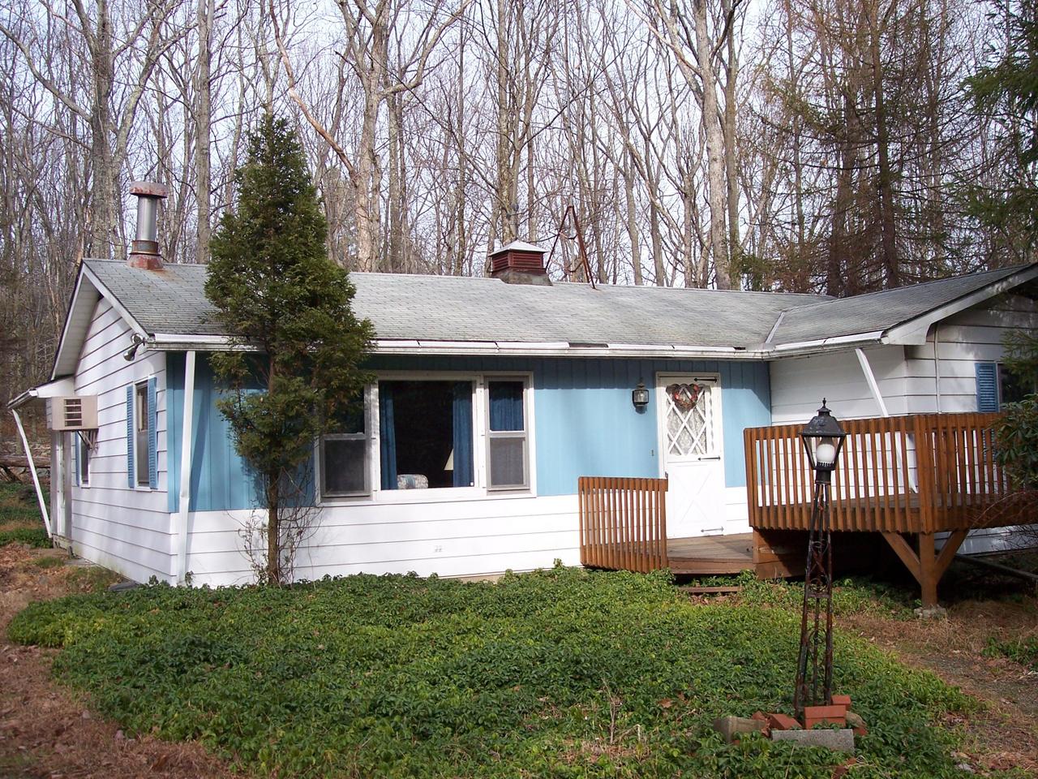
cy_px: 390
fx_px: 1169
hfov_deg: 47.9
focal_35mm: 39
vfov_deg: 36.8
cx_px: 519
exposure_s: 1/350
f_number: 3.4
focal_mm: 8
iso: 100
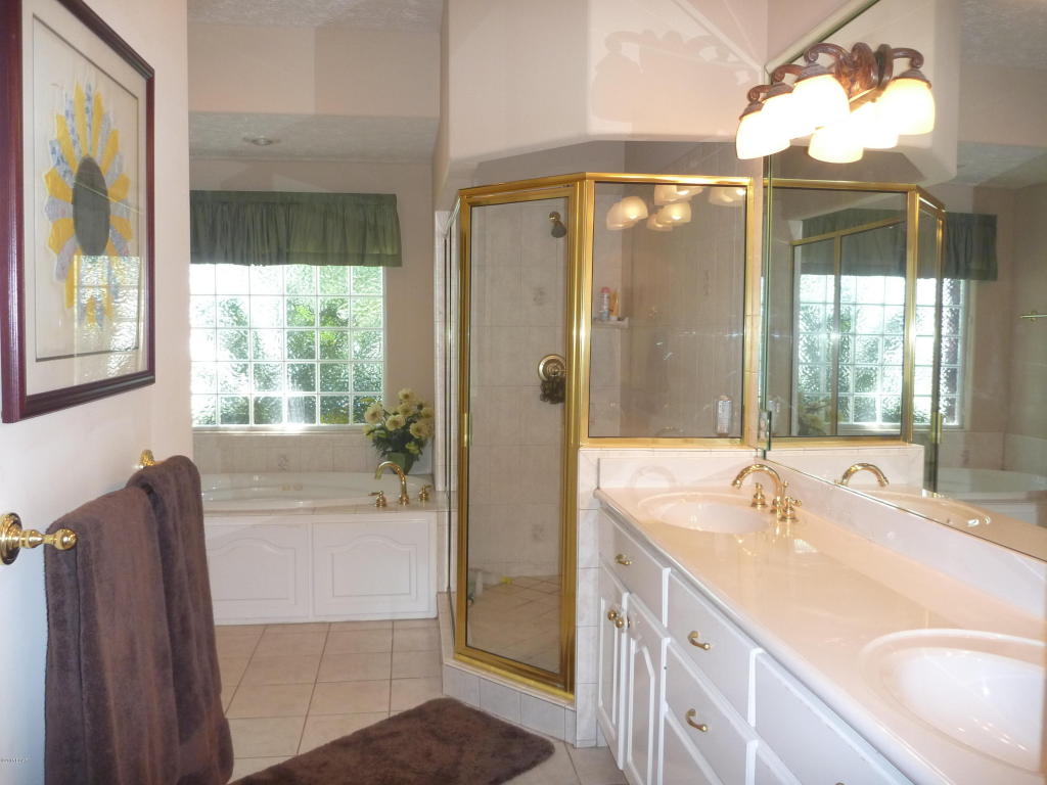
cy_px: 392
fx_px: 847
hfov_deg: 63.4
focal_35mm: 28
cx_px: 524
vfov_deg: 49.7
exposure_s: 1/30
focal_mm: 4.9
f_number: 3.3
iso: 200
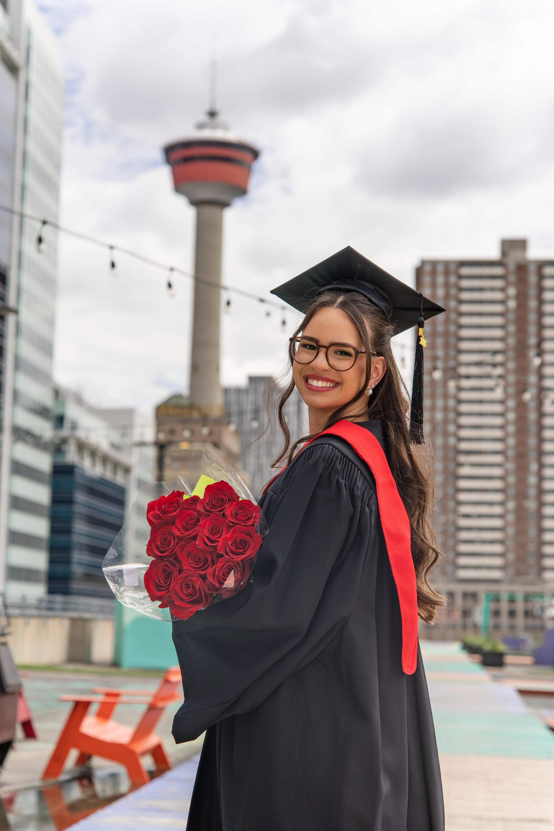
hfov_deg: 20.0
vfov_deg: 29.7
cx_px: 277
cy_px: 416
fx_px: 1570
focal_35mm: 68
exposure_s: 1/1000
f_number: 4.5
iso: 100
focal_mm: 68
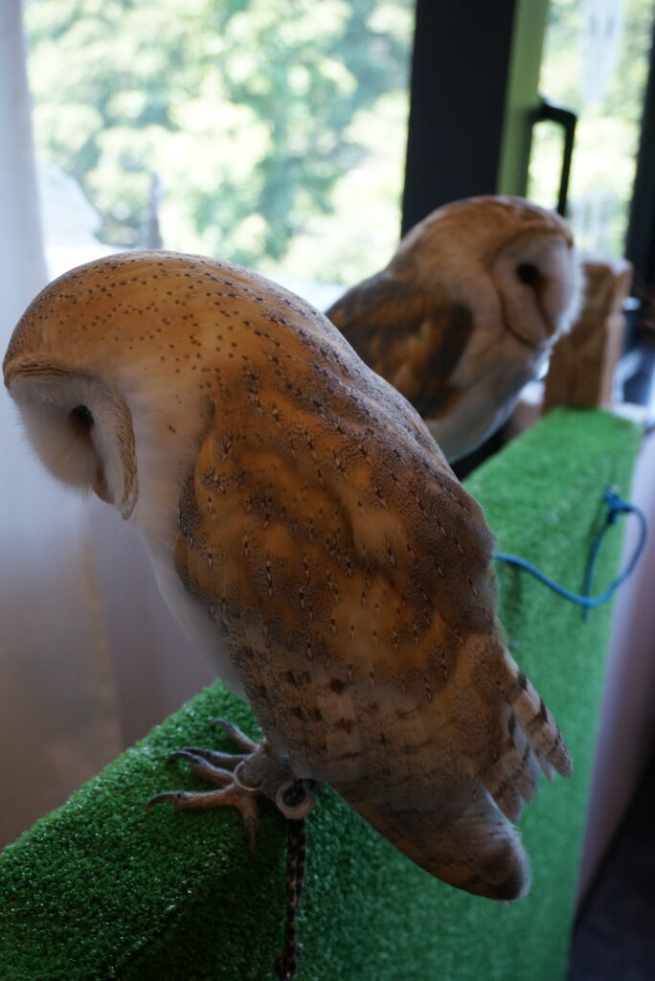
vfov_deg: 46.4
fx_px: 1145
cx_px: 328
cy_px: 490
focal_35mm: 42
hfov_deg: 31.9
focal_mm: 28
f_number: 4.5
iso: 640
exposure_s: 1/125
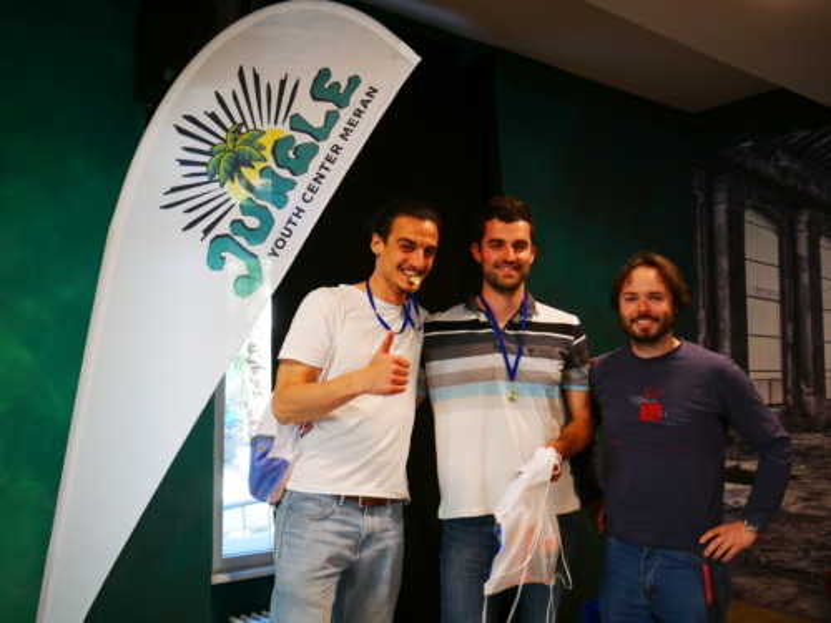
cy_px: 312
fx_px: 816
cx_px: 416
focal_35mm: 34
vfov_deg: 41.8
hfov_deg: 54.0
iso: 400
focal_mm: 17
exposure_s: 1/25
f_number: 4
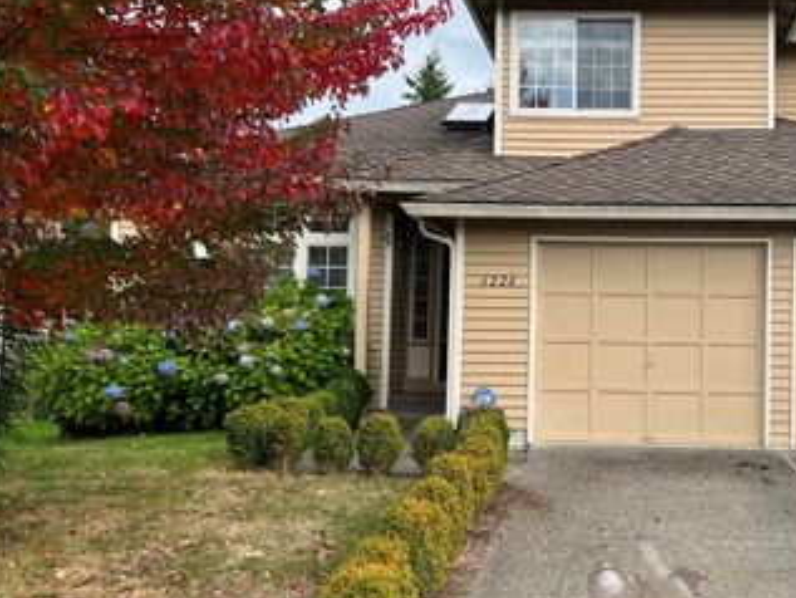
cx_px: 613
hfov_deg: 44.0
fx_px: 943
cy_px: 278
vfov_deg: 35.1
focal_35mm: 41
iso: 50
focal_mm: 5.7
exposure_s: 1/1224
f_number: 1.5
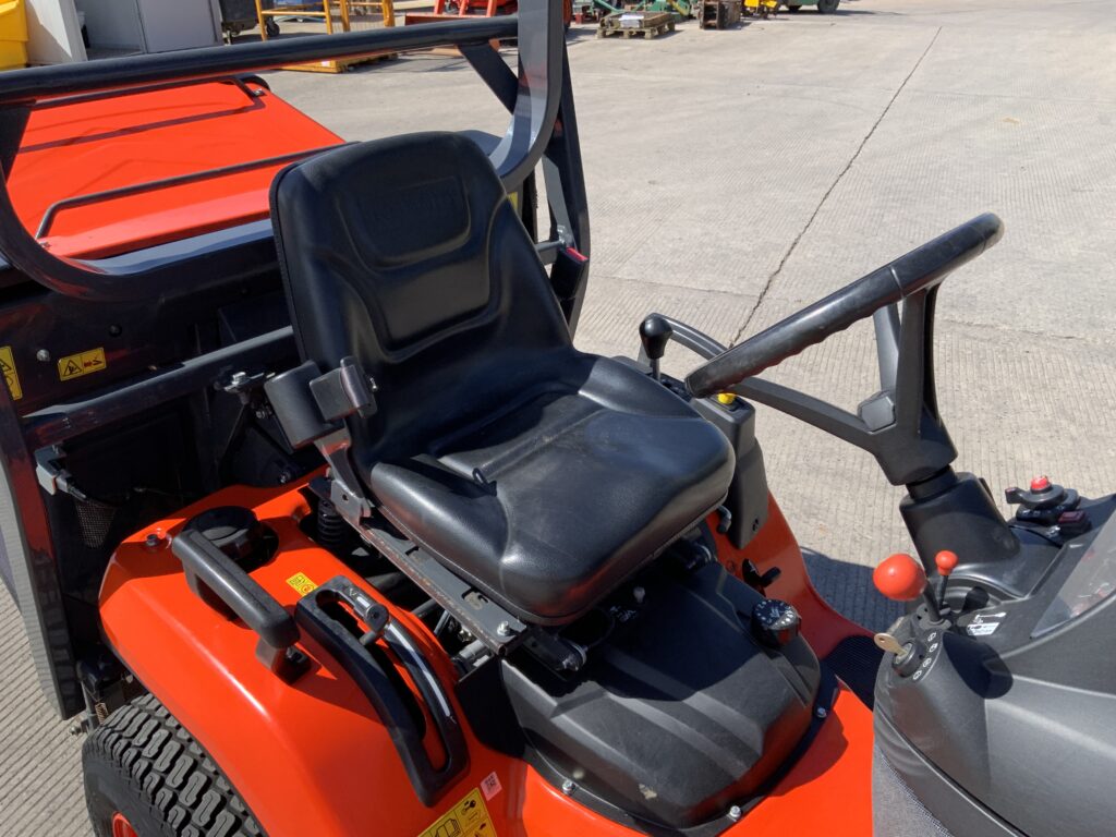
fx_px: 935
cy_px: 418
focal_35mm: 29
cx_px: 558
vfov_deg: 48.2
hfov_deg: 61.7
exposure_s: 1/962
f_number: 1.8
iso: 16
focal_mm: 3
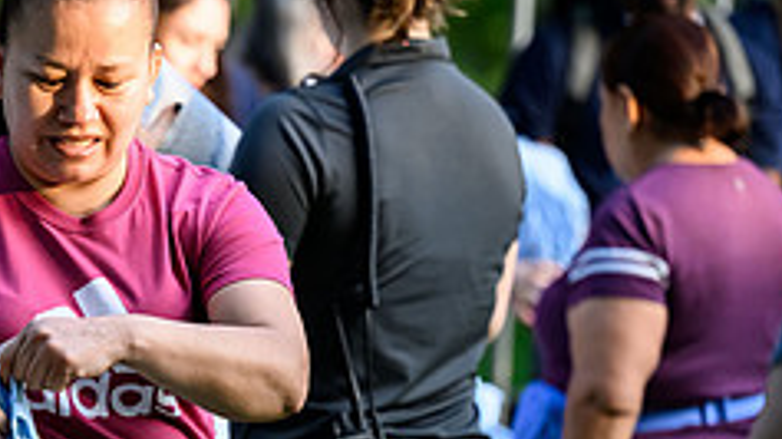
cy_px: 348
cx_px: 20
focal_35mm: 334
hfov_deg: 6.4
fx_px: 6922
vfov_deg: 3.6
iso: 1250
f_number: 2.8
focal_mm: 130
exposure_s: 1/800
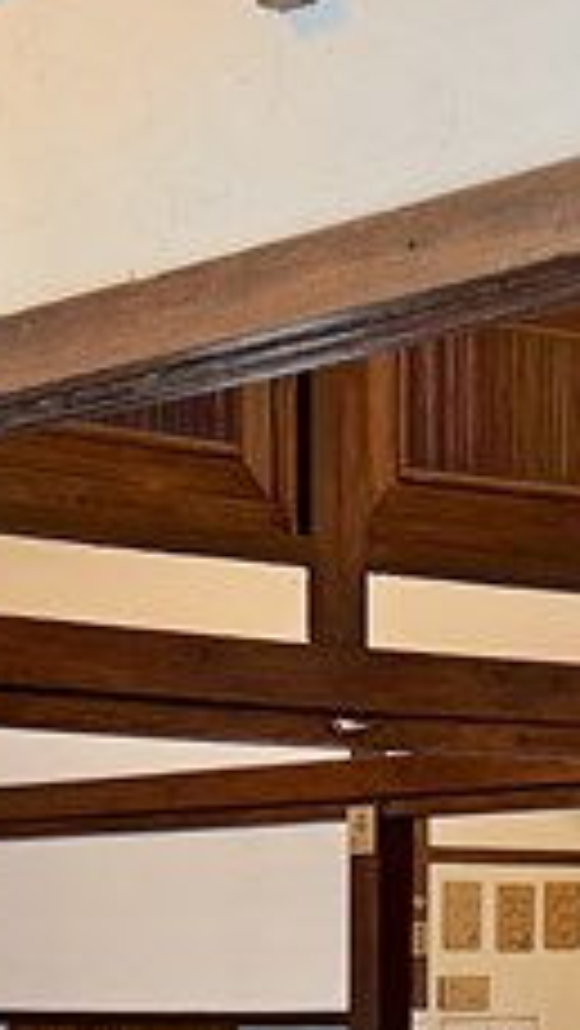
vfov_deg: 17.4
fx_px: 3113
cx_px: 243
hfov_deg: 10.6
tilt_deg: -8.3
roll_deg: +0.4
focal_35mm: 114
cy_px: 1417
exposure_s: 1/60
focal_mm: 6.76
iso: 160
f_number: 1.78
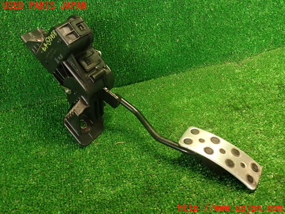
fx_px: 263
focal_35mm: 32
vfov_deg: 44.2
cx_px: 142
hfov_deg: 56.8
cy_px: 107
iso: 400
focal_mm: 5.79
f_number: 2.4
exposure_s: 1/30
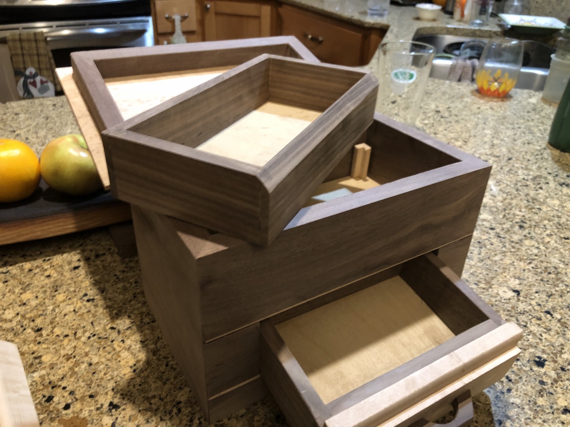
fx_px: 461
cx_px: 285
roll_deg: -3.1
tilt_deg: -32.3
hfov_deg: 63.4
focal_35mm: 28
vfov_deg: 49.7
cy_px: 214
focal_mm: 3.99
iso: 100
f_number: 1.8
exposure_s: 1/9
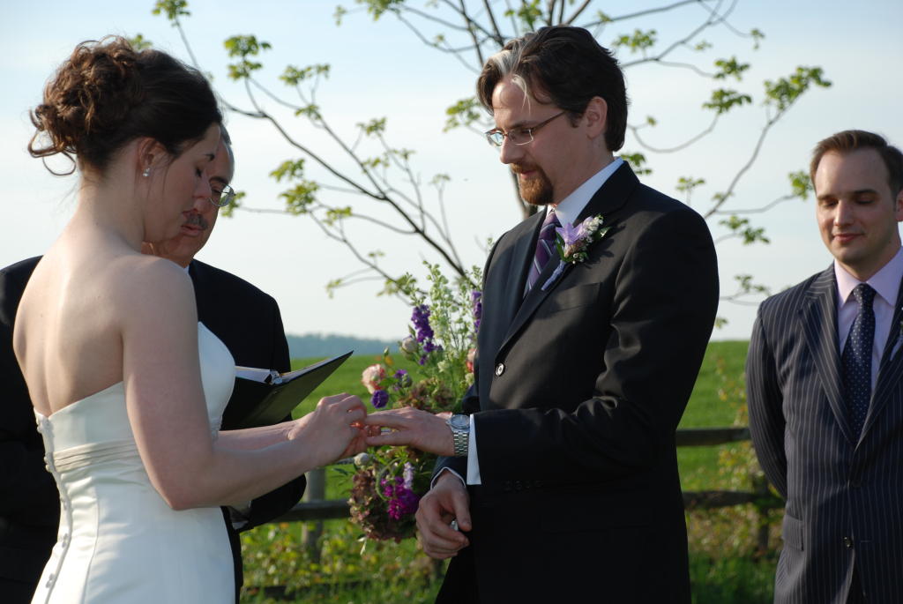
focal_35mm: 112
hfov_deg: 18.2
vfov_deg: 12.2
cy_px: 302
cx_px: 452
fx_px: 2825
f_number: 6.3
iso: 100
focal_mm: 75
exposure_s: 1/160
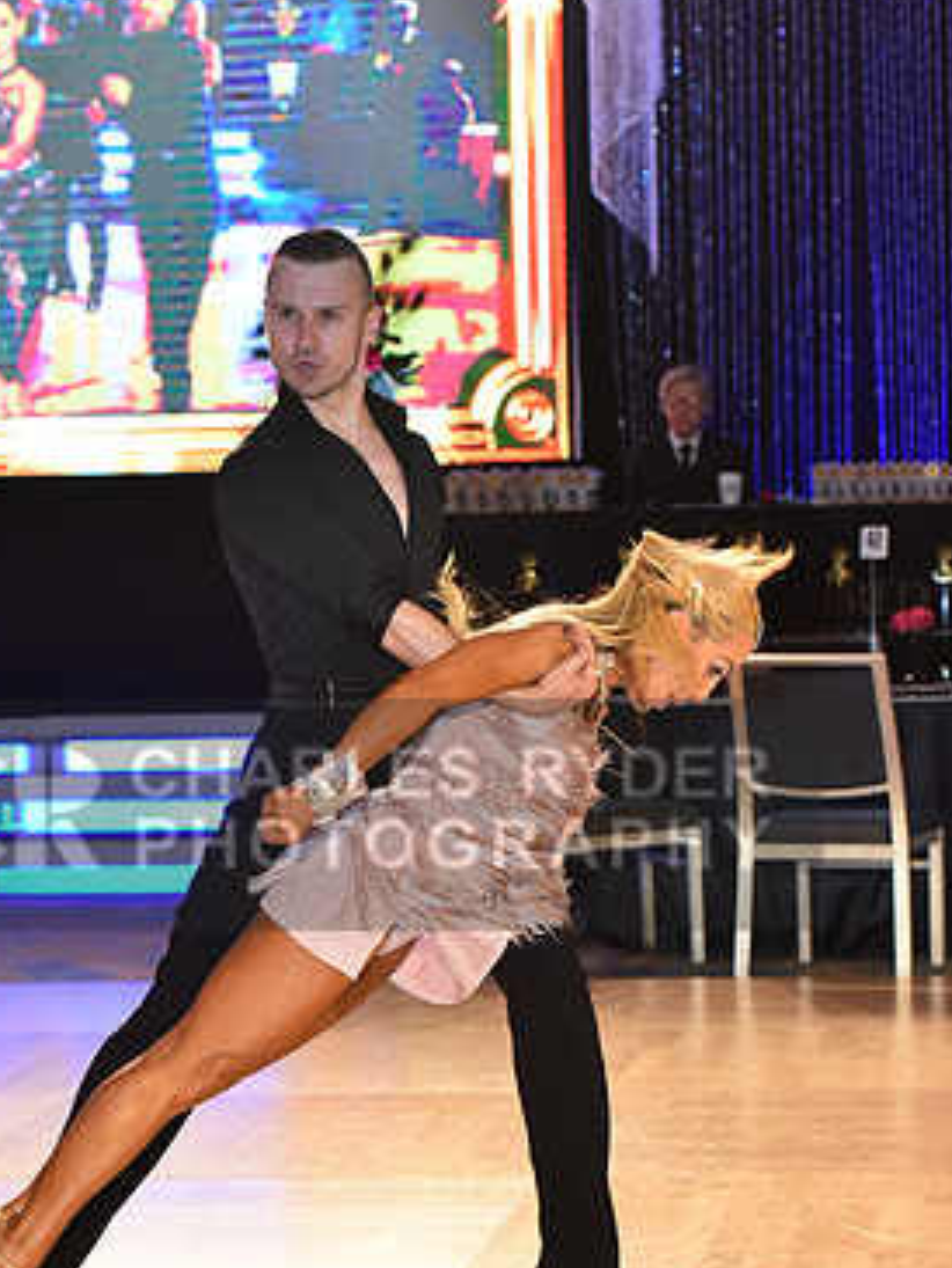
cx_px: 346
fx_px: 3921
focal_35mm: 107
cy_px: 816
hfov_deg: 13.8
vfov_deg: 18.3
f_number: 5
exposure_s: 1/250
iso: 2000
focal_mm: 70
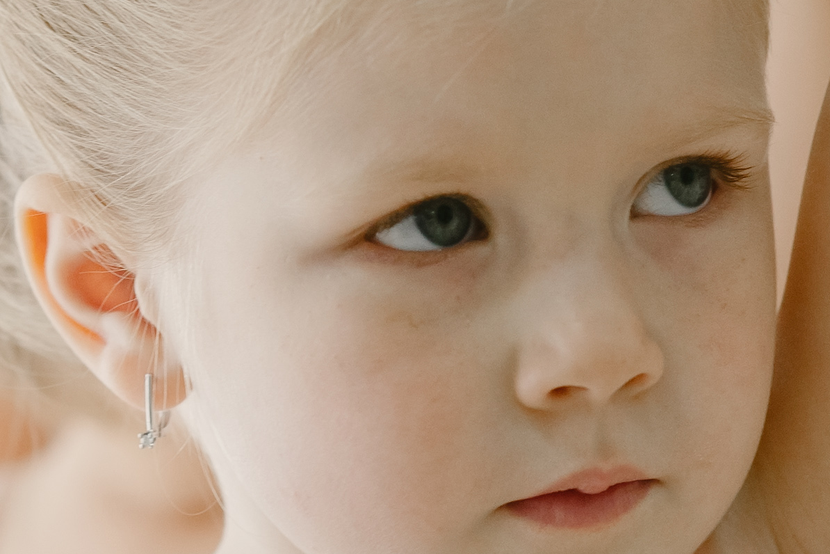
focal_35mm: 427
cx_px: 217
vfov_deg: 3.2
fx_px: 9844
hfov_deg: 4.8
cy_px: 274
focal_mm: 85
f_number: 2.5
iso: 400
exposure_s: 1/250
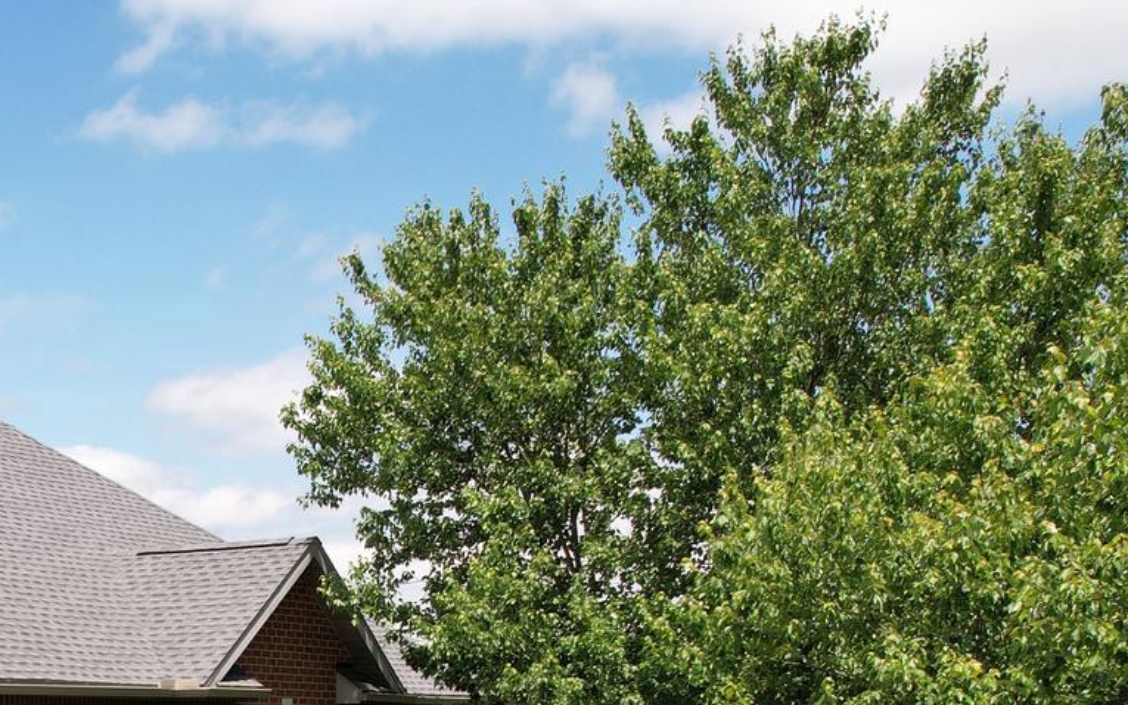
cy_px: 925
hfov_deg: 31.0
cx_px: -50
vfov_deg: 19.8
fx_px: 1844
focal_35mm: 60
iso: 100
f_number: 2.8
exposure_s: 1/1500
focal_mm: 8.38
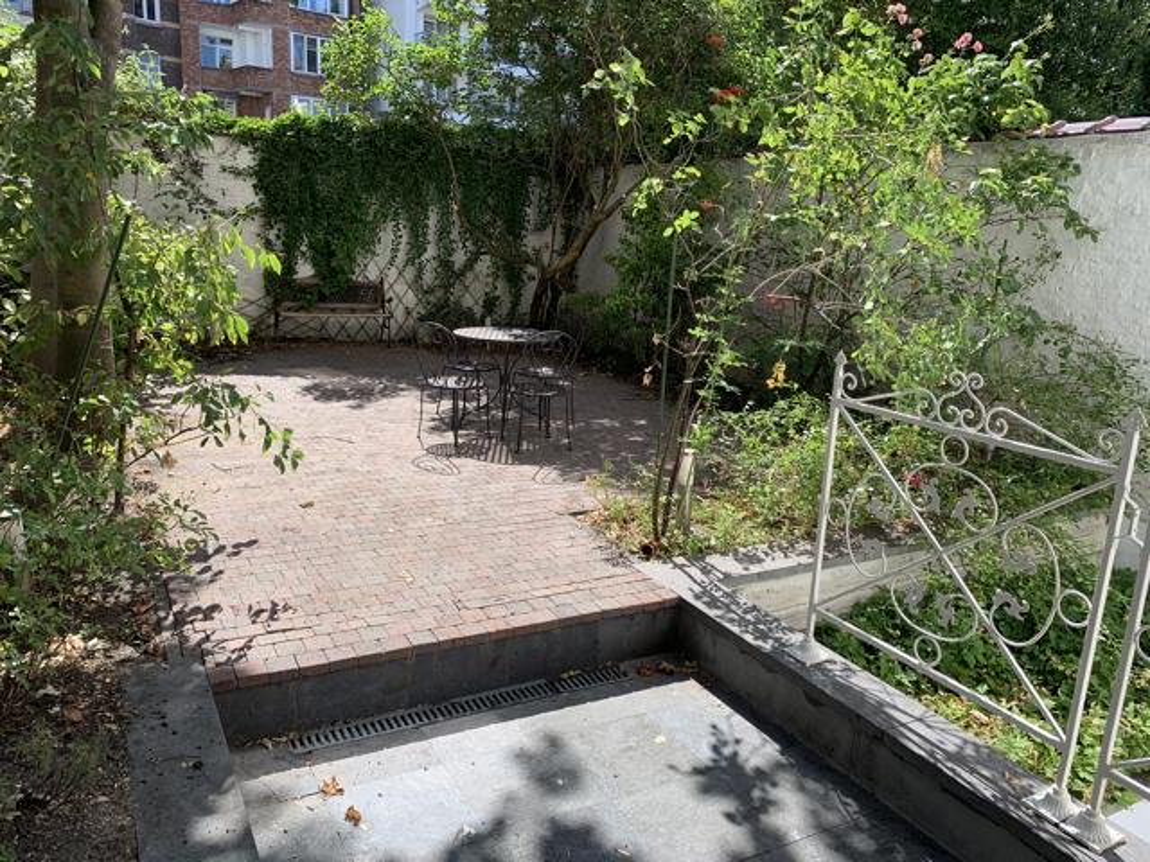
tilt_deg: -12.9
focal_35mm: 26
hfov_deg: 67.3
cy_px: 431
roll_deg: -2.8
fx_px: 864
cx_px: 575
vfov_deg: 53.1
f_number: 1.8
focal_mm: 4.25
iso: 25
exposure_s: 1/871
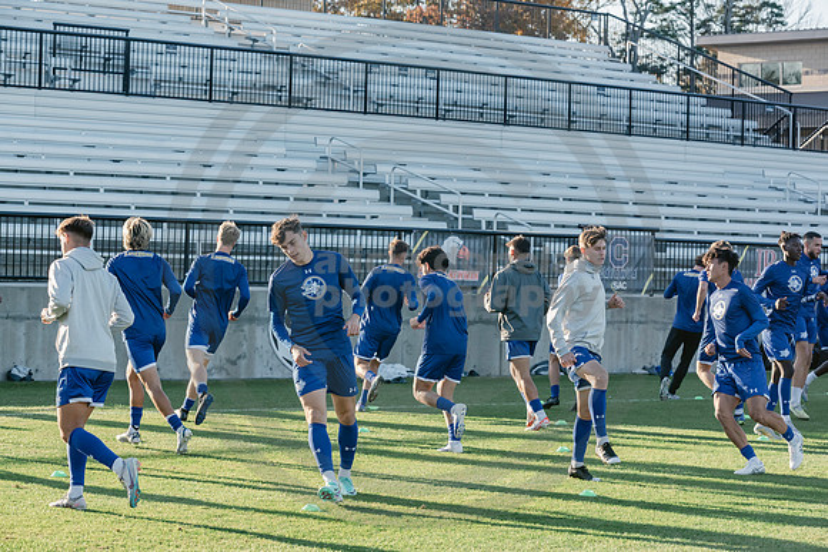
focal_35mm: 102
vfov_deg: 13.4
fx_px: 2346
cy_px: 276
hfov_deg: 20.0
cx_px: 414
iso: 1250
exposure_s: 1/1000
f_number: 7.1
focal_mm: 102
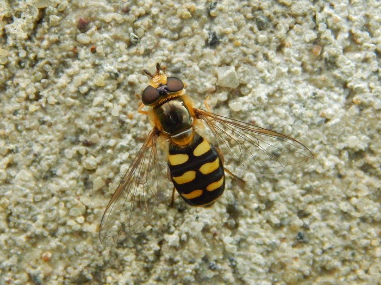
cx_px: 190
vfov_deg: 11.3
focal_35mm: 131
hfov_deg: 15.1
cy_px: 142
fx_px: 1442
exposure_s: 1/200
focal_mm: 23.4
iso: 400
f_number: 4.8
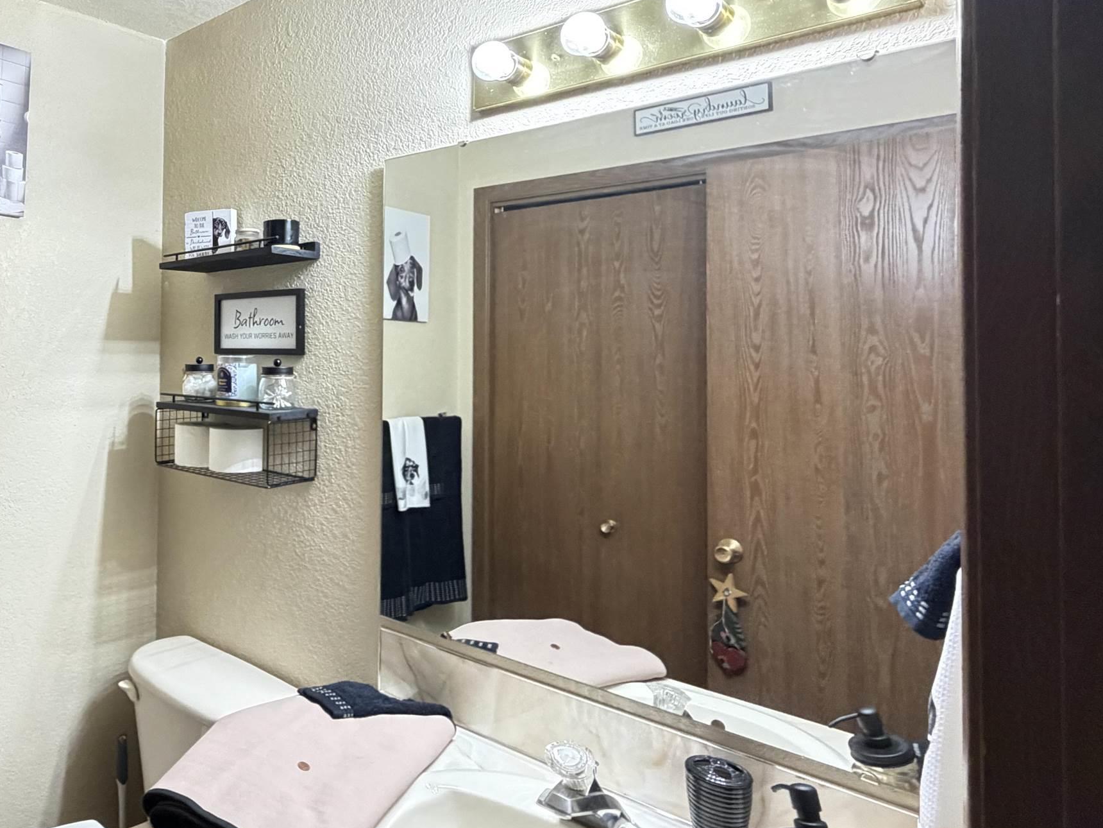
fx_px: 797
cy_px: 334
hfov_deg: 63.4
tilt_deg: +1.6
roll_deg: -0.9
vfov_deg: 54.5
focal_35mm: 25
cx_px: 221
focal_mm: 2.22
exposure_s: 1/60
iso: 640
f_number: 2.2
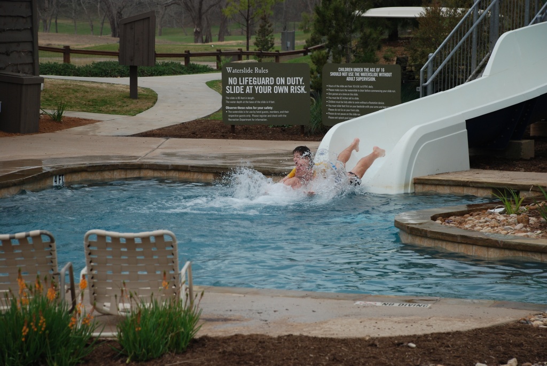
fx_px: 1939
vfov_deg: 10.8
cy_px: 183
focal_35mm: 128
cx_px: 274
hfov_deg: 16.1
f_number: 5.6
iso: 250
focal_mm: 85
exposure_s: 1/500
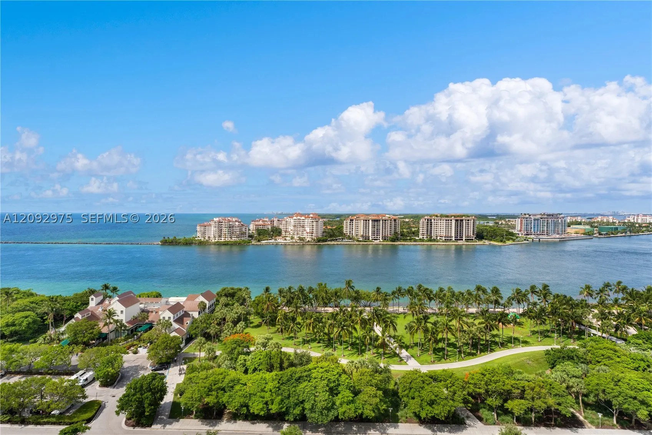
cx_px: 326
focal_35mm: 16
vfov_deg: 72.4
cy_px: 218
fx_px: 297
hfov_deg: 95.3
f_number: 11
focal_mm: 16.4
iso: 320
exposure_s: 1/500
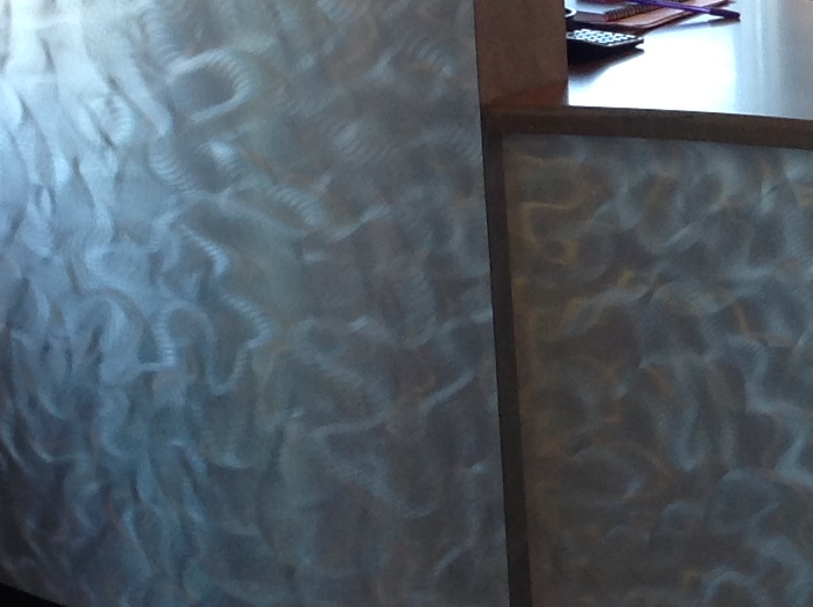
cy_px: 240
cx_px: 842
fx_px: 3025
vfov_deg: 11.5
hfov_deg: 15.0
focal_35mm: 129
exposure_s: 1/24
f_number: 2.4
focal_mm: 4.28
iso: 64
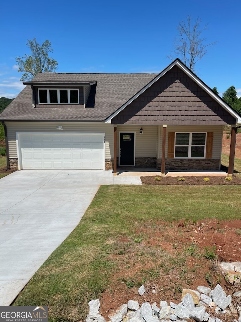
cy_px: 161
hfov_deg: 54.9
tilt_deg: -9.9
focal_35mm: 25
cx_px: 120
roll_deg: +0.2
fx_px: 232
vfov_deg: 69.4
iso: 32
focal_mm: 5.1
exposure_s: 1/5376
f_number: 1.6
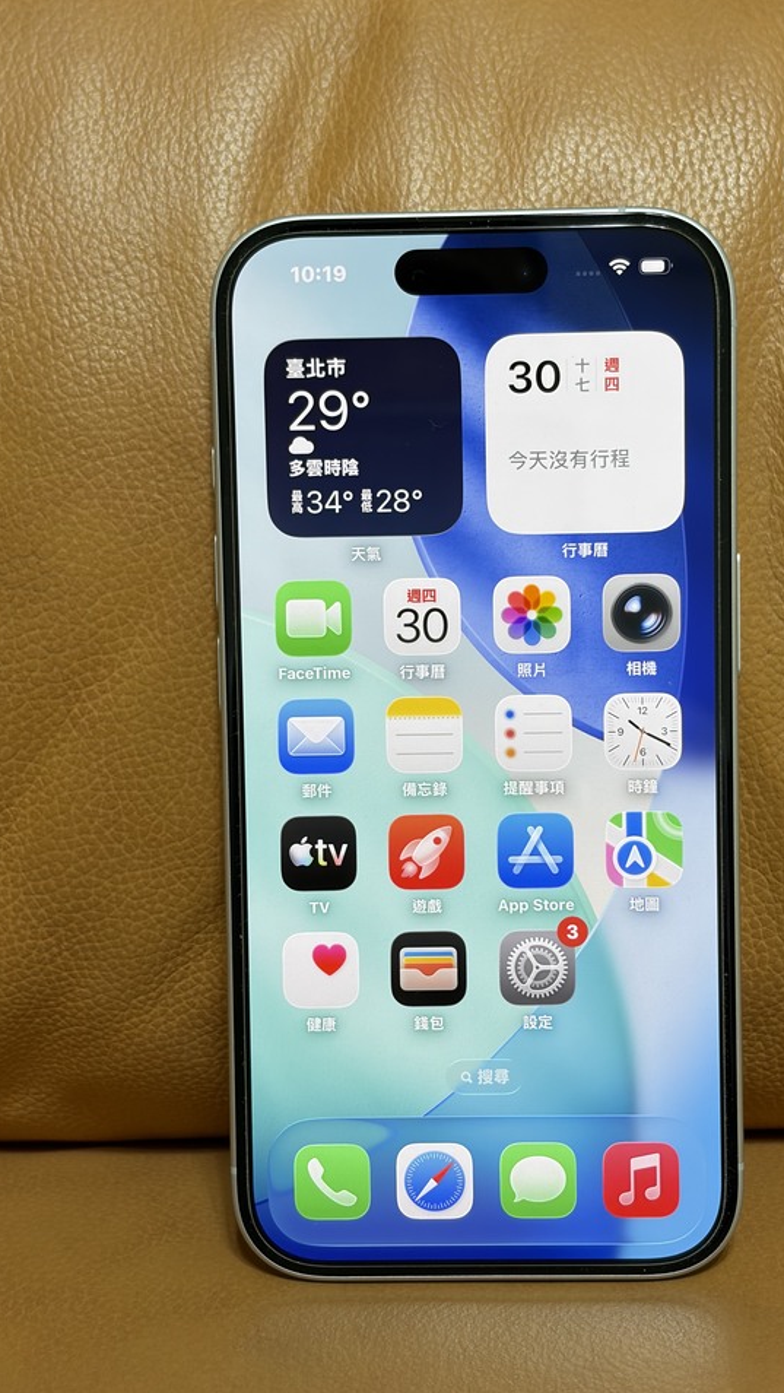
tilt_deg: -32.6
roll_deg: -0.6
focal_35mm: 57
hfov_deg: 21.1
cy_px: 695
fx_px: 2105
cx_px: 463
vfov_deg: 36.6
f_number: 1.6
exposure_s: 1/60
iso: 64
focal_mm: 5.96
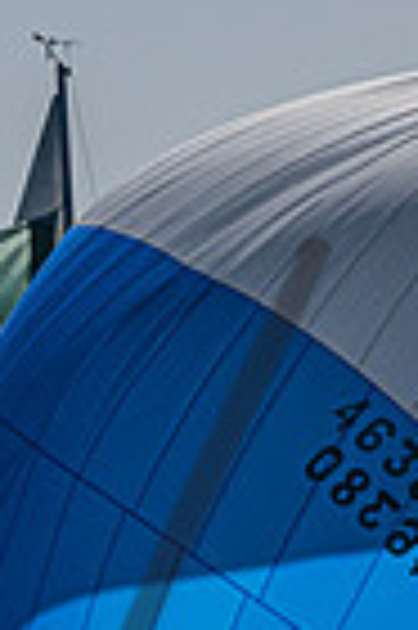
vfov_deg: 1.5
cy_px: 885
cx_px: 512
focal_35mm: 1373
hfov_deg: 1.0
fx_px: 23971
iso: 320
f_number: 6.3
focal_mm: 260
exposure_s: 1/8000
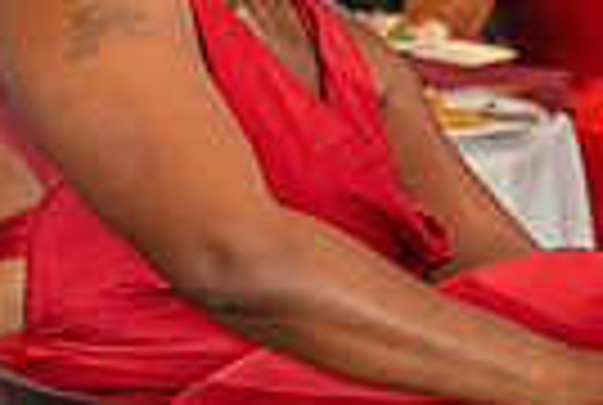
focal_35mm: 302
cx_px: -468
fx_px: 5070
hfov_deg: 6.7
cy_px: -353
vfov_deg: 4.5
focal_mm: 70
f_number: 2.8
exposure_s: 1/200
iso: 2000
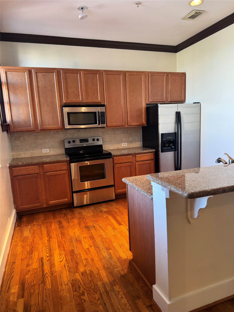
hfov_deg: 56.8
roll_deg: +2.4
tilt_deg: -9.7
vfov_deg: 71.6
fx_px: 216
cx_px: 117
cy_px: 156
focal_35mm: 24
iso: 125
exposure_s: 1/60
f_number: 1.78
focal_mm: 6.76
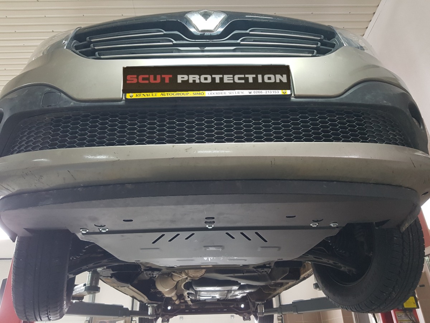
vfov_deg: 53.1
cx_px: 215
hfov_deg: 67.3
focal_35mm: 26
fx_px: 323
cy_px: 162
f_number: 1.7
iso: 160
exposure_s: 1/33
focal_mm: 4.2
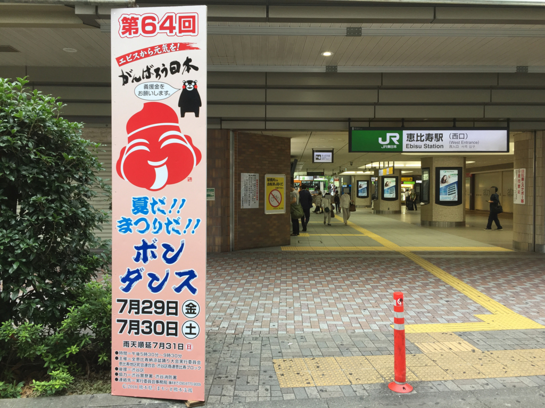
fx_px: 457
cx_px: 272
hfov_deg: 61.7
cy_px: 204
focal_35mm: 29
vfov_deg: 48.2
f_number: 2.2
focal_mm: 4.15
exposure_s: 1/60
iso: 40
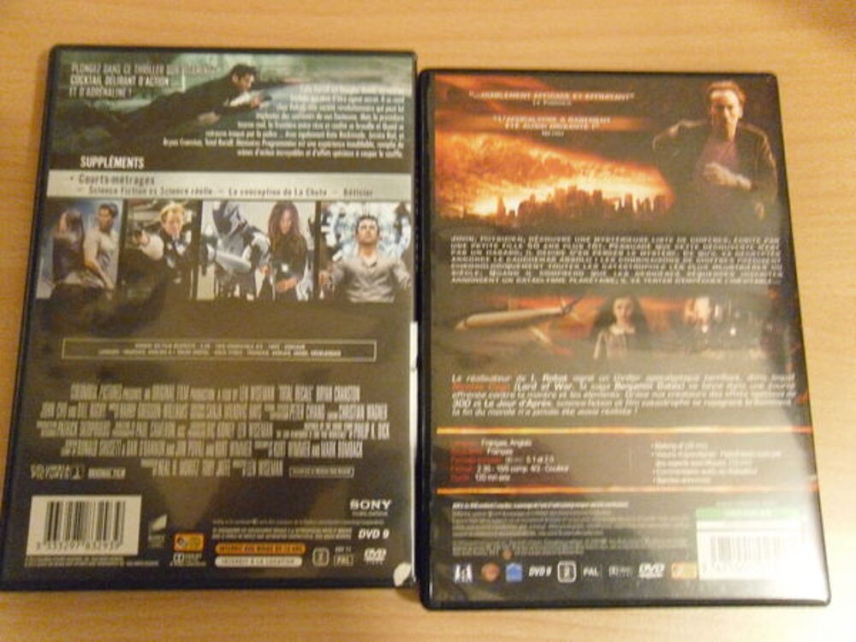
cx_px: 428
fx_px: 865
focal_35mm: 35
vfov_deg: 40.7
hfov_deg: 52.6
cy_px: 321
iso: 800
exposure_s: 1/11
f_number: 3.5
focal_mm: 6.3
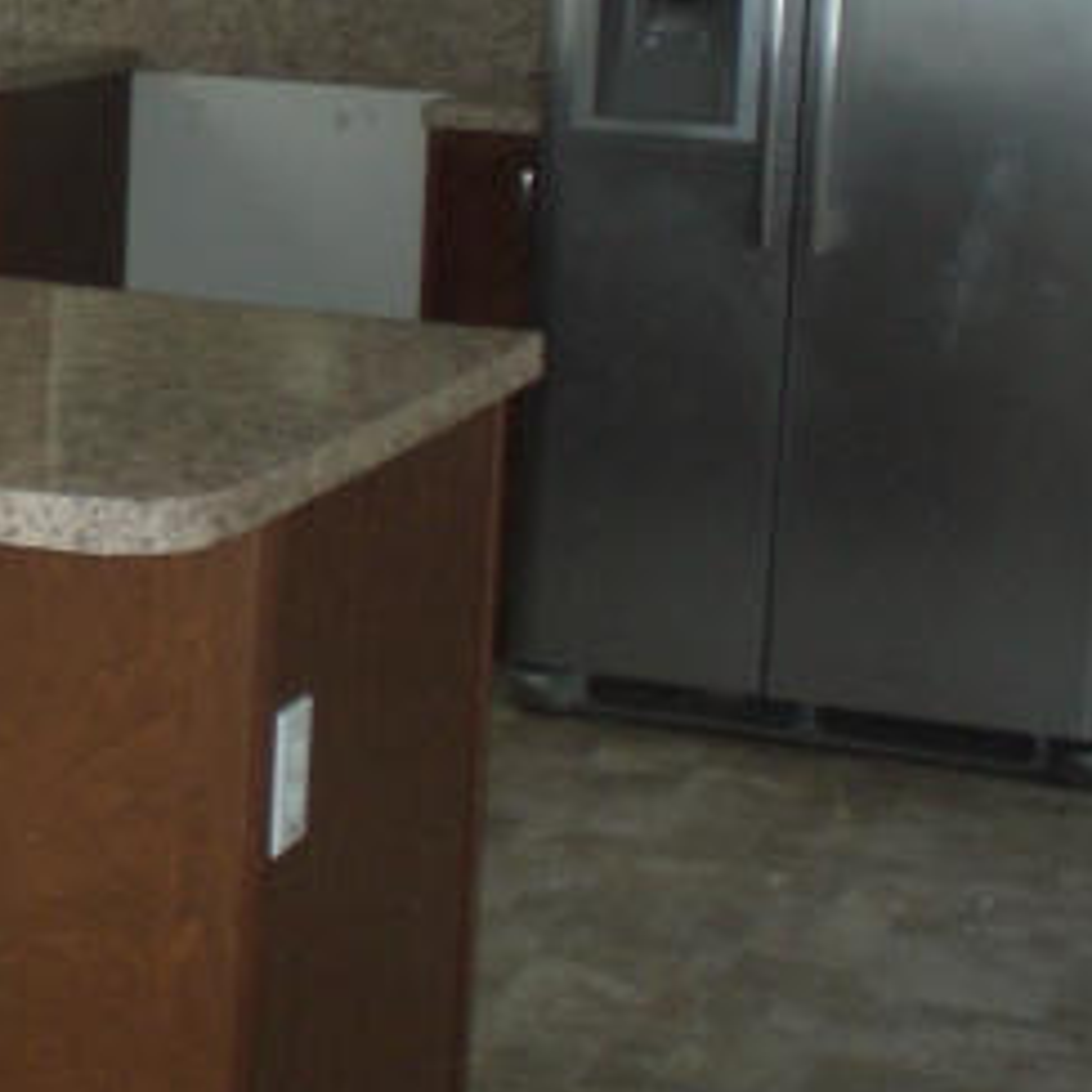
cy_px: 139
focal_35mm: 88
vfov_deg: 19.4
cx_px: -45
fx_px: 3141
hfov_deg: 19.1
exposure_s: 1/60
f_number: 3.1
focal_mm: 6.3
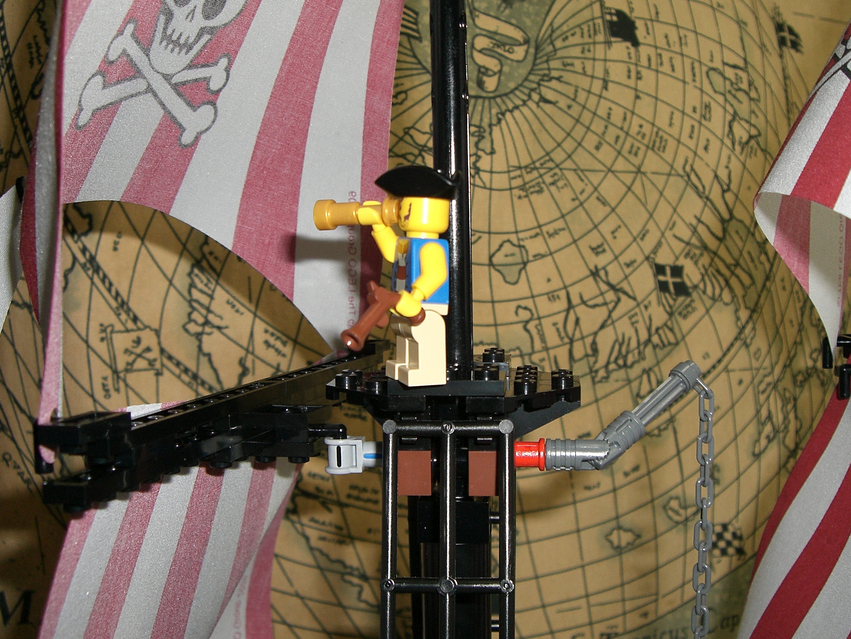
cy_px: 269
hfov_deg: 41.2
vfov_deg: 31.5
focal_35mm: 46
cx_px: 416
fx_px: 1131
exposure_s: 1/60
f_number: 2.7
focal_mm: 6.2
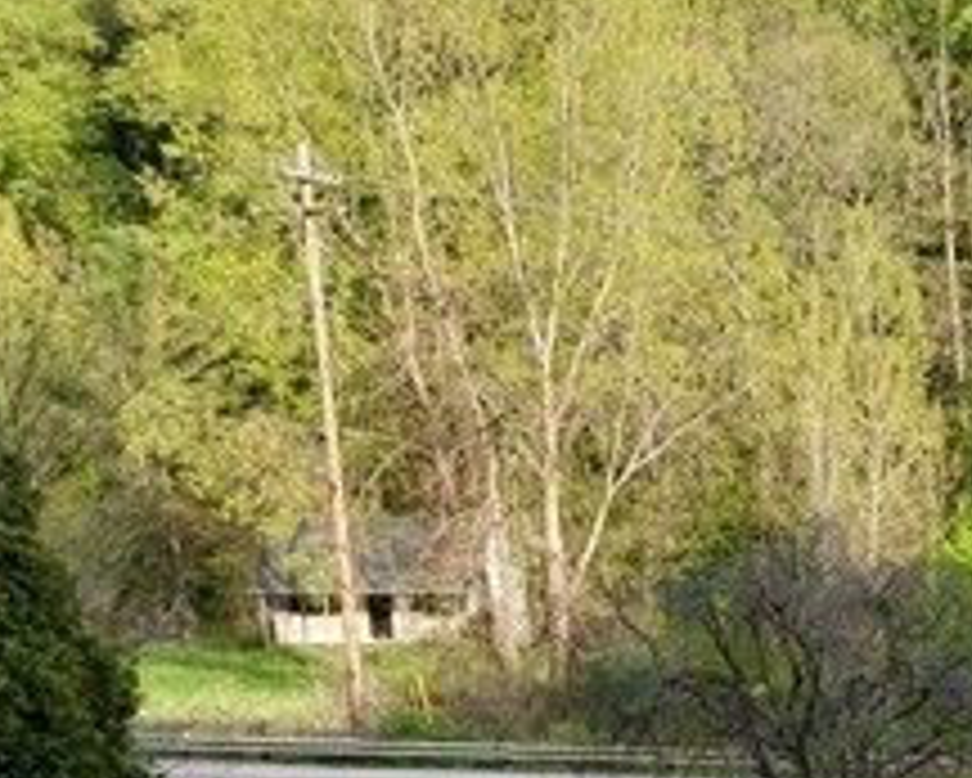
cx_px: 1593
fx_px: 3195
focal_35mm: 111
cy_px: 1129
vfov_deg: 13.2
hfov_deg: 15.5
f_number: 1.8
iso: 100
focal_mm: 8.67
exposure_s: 1/725
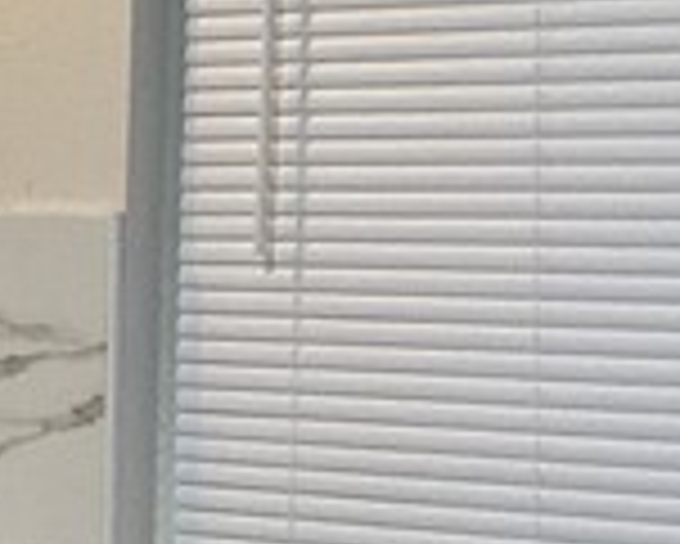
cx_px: -1153
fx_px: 3867
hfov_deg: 8.8
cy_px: 427
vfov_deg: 8.0
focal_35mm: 192
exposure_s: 1/60
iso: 160
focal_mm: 3
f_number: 1.8
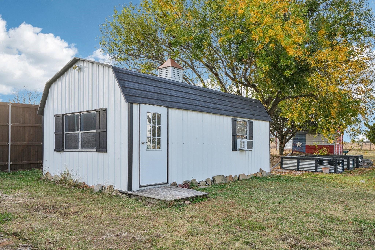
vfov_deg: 43.6
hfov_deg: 61.9
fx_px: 312
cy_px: 125
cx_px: 188
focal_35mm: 30
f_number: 8
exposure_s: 1/60
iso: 100
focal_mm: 30
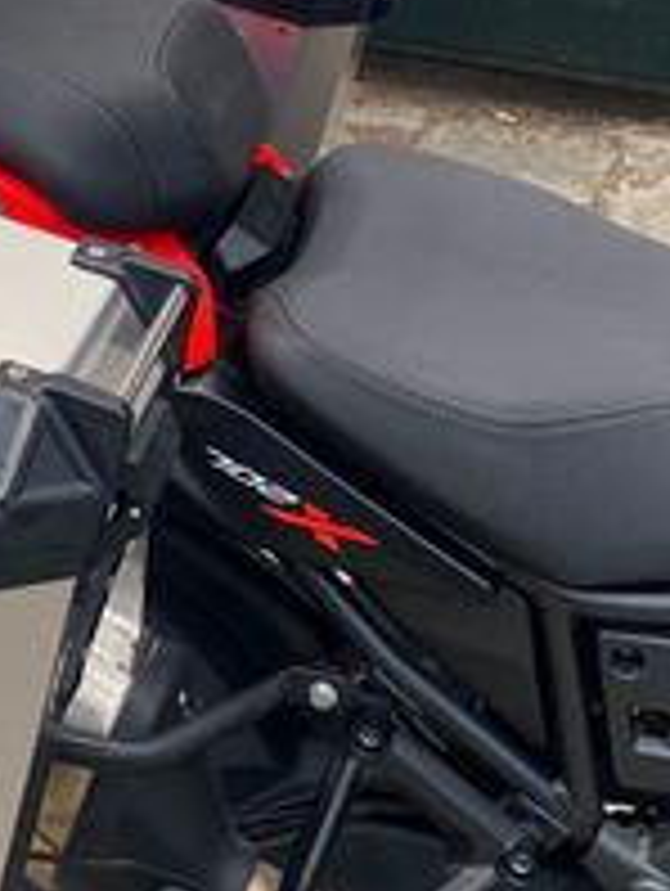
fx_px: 2163
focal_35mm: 84
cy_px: 36
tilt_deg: -21.8
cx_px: -189
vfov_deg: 22.5
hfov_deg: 16.7
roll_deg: +0.5
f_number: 1.8
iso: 32
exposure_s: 1/263
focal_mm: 4.25
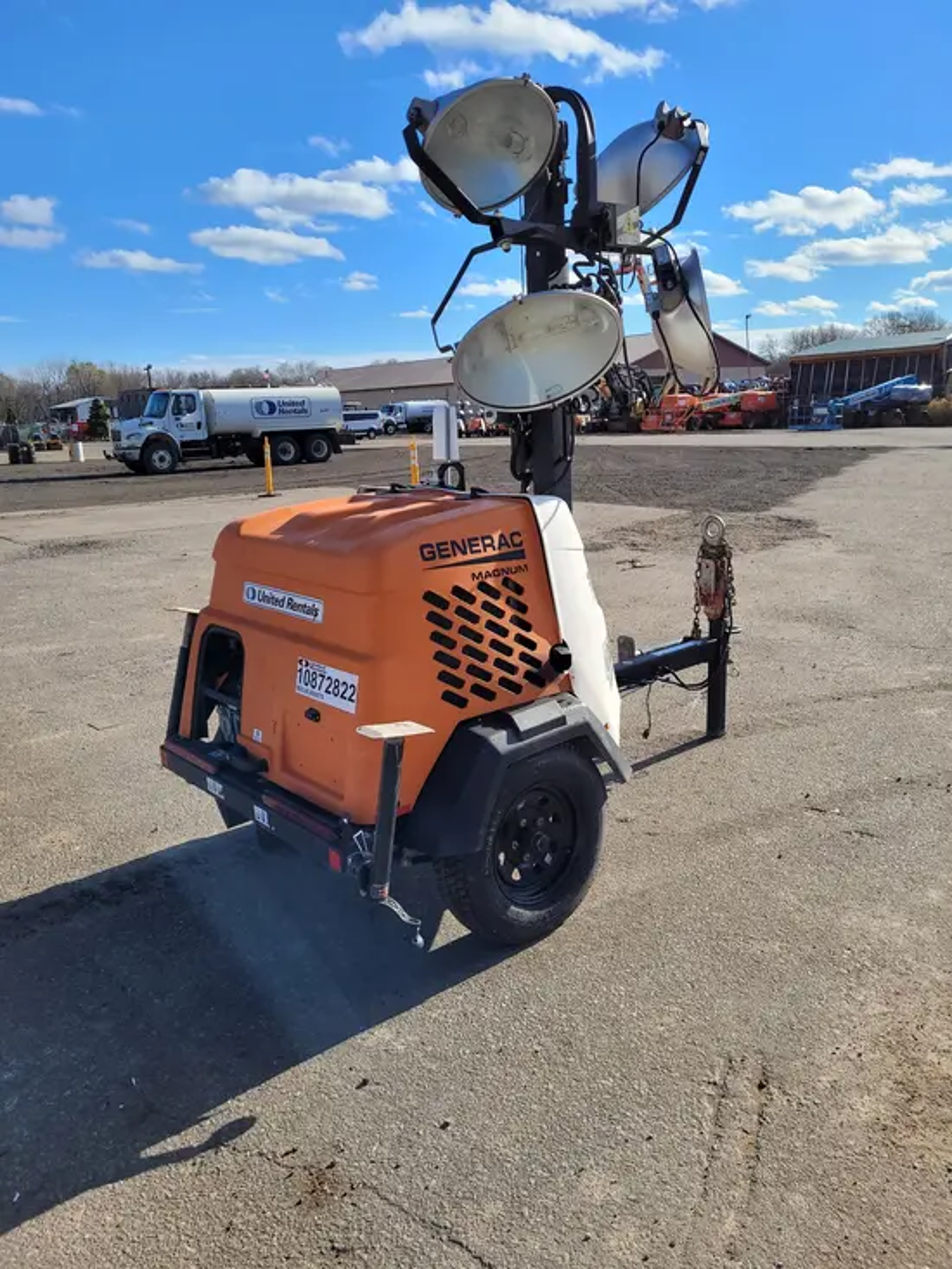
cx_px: 476
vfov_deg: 67.3
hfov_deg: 53.1
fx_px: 953
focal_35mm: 26
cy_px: 634
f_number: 1.8
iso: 40
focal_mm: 5.4
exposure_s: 1/2110
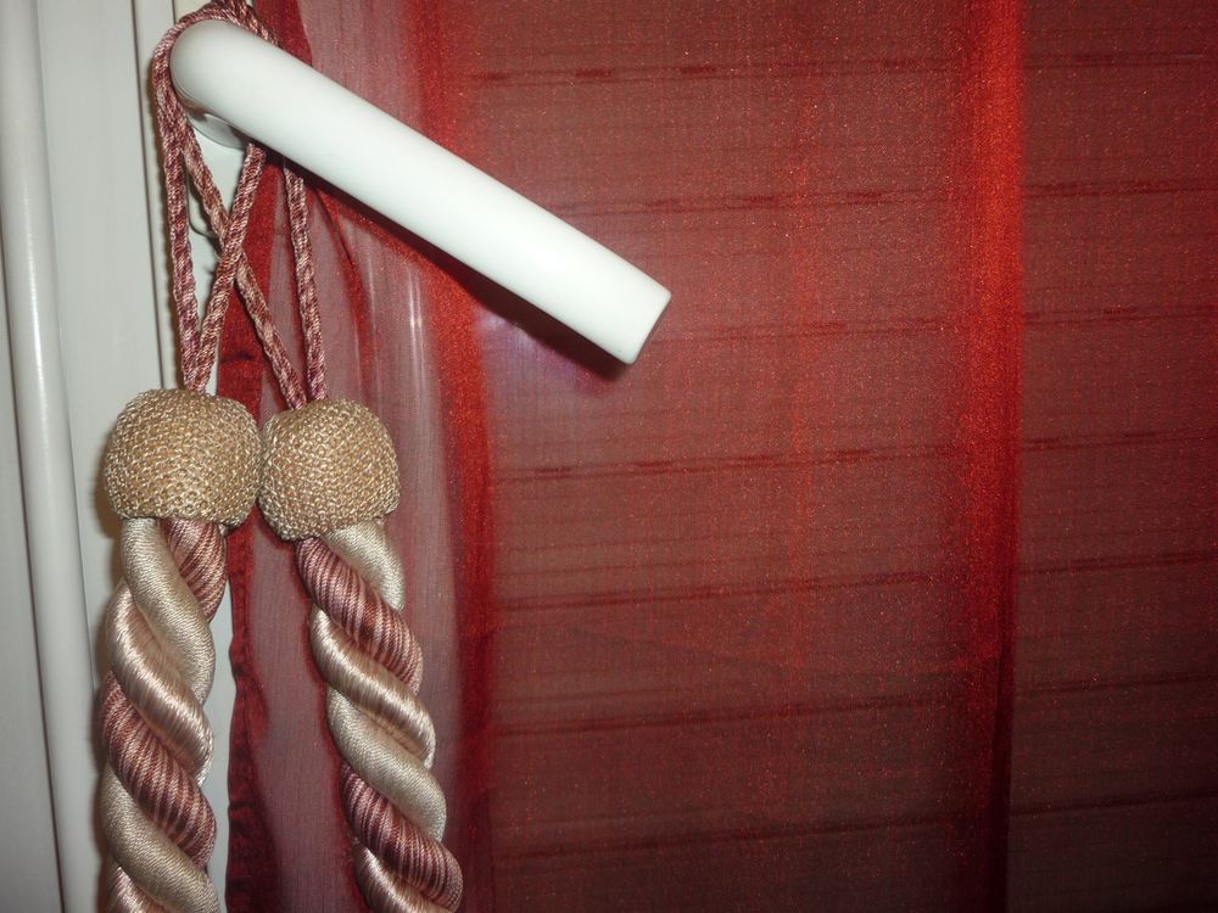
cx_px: 609
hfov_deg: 55.4
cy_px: 456
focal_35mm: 33
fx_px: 1161
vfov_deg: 42.9
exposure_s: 1/30
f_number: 2.8
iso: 100
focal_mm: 5.5
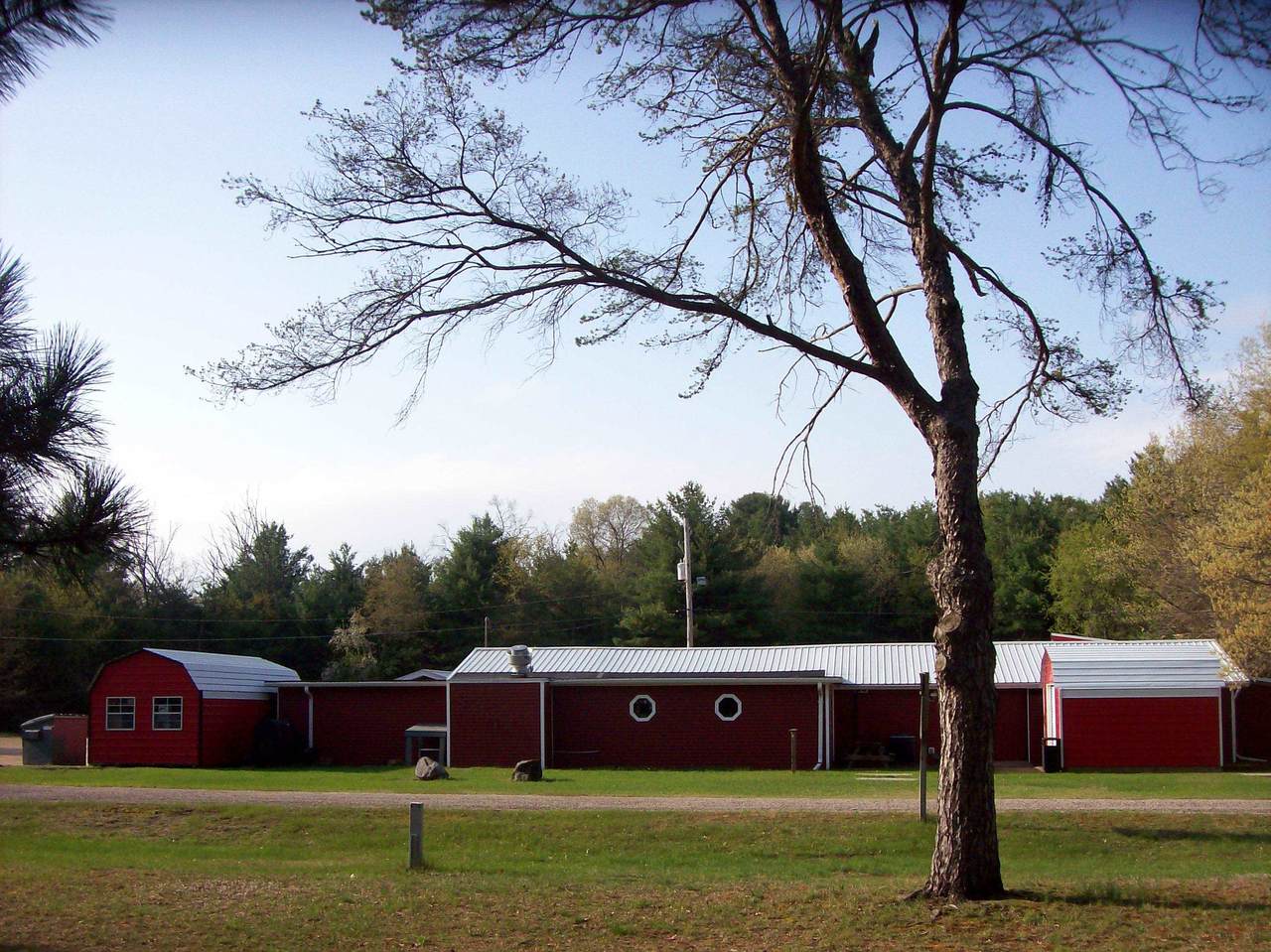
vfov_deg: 39.6
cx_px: 636
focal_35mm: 36
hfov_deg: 51.4
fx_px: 1321
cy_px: 476
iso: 80
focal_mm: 6
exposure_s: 1/595
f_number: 4.8
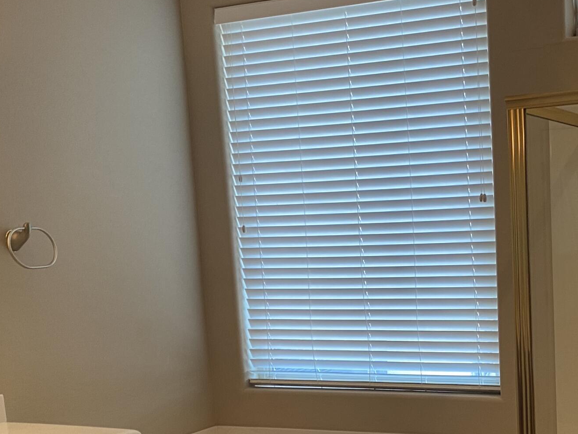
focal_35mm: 59
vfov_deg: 24.4
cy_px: 360
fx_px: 985
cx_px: 478
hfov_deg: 31.7
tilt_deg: -7.1
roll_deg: +2.6
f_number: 1.8
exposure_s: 1/60
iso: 100
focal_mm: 4.25
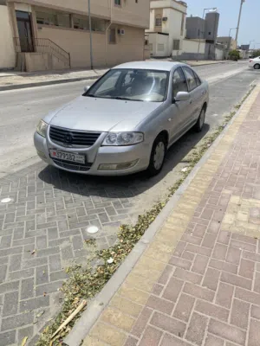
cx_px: 130
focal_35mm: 26
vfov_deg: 67.3
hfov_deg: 53.1
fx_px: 260
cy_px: 173
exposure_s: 1/6061
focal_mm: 4.25
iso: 32
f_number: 1.8
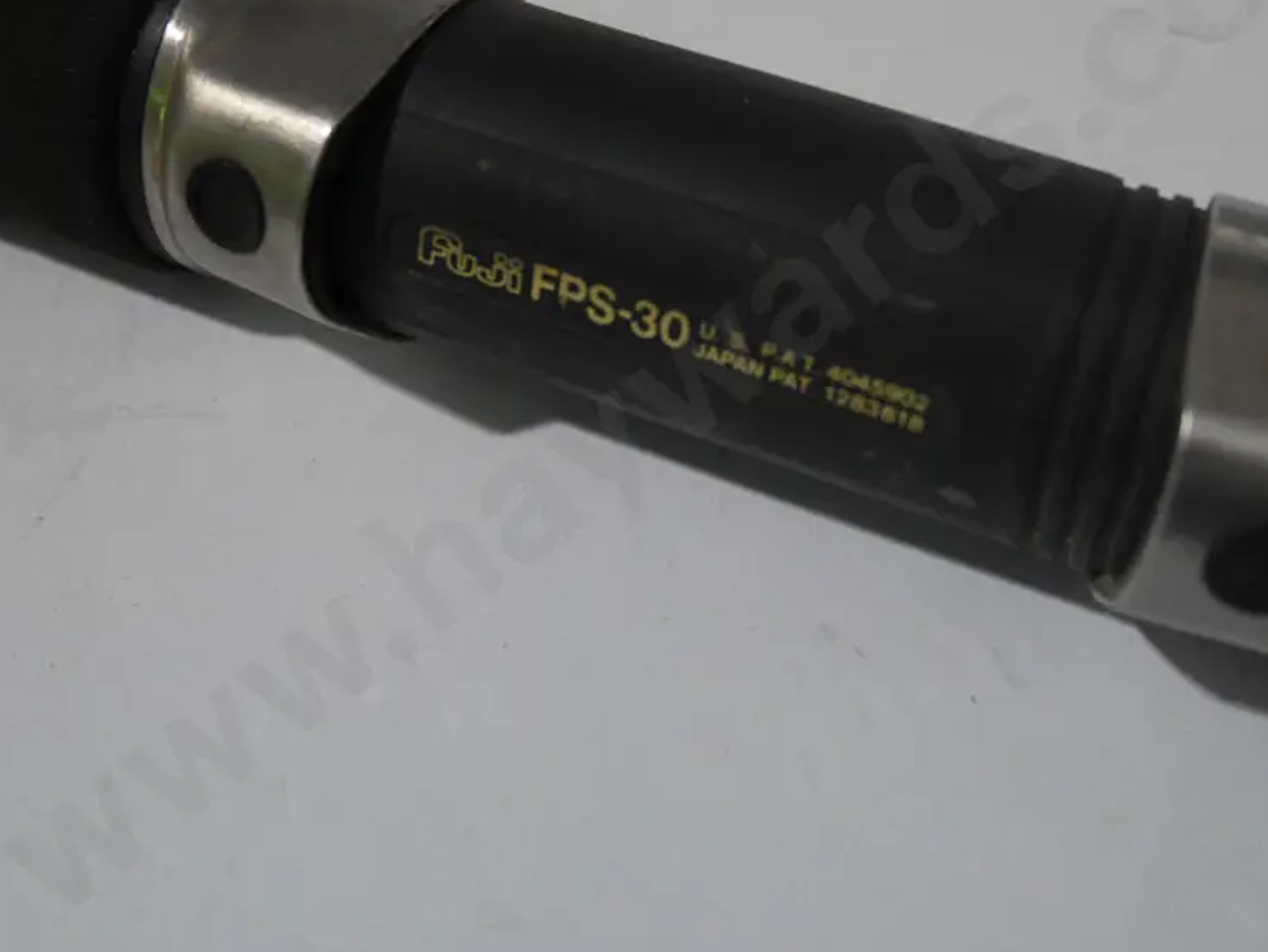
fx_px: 1539
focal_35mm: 42
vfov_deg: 34.2
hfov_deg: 44.6
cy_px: 353
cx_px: 734
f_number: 4
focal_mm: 15
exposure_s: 1/250
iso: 3200
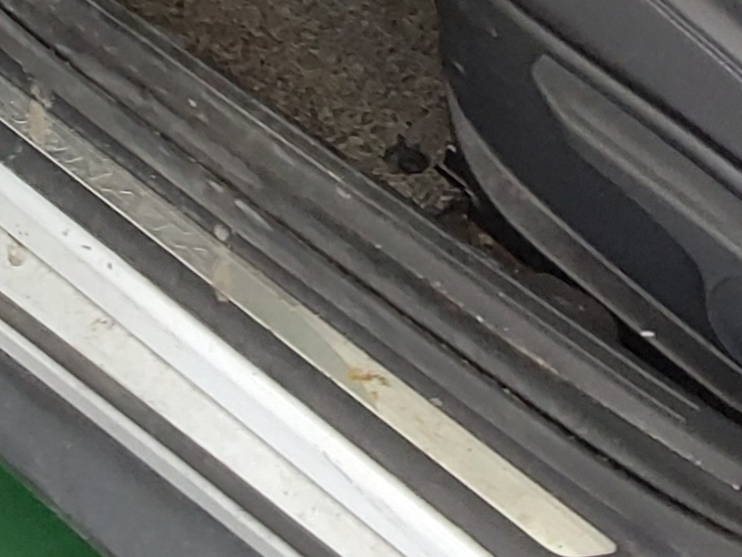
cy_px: -465
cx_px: 163
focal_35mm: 112
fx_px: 2401
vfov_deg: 12.1
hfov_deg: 17.4
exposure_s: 1/60
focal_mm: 2.91
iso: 100
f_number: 1.9
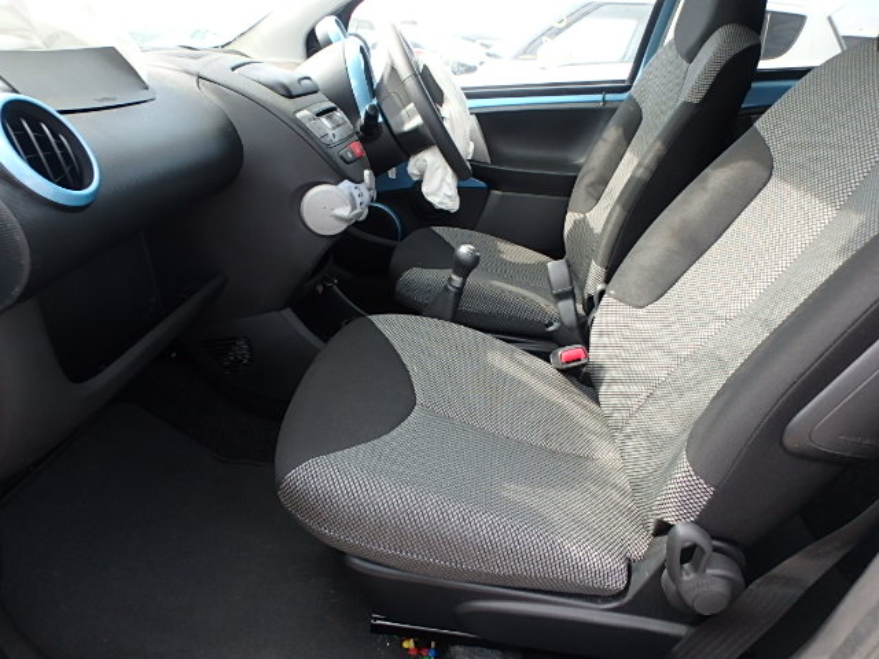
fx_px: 533
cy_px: 330
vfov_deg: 63.4
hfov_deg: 79.0
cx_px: 440
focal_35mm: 21
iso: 125
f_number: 3.5
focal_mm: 3.7
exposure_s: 1/100
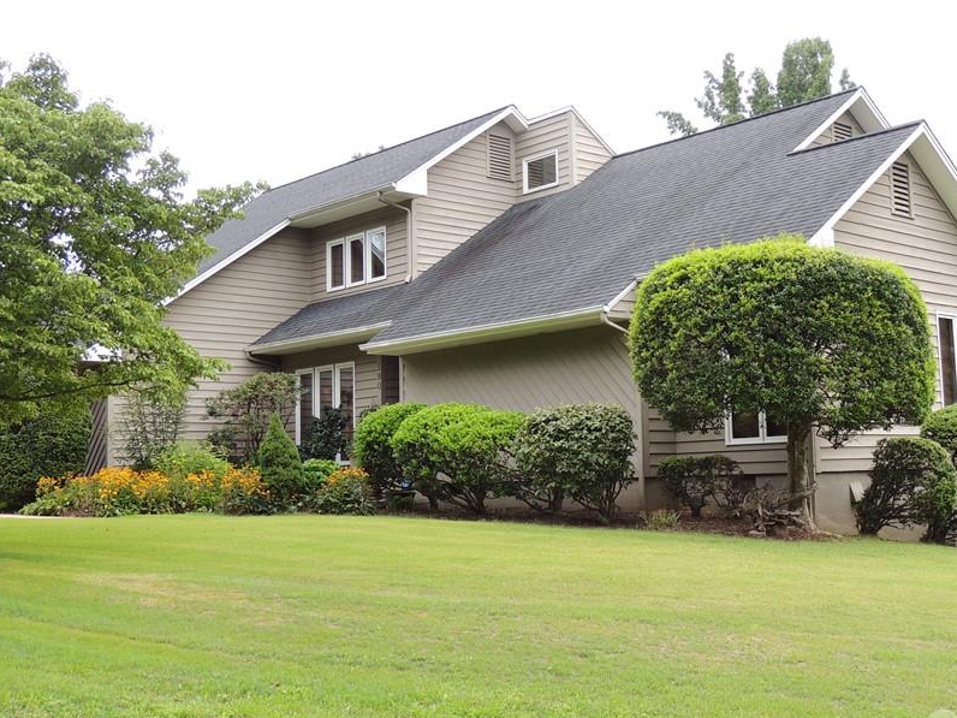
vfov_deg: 32.2
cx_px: 600
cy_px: 336
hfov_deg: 41.8
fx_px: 1244
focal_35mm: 45
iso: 100
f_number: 3.3
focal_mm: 6.2
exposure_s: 1/320
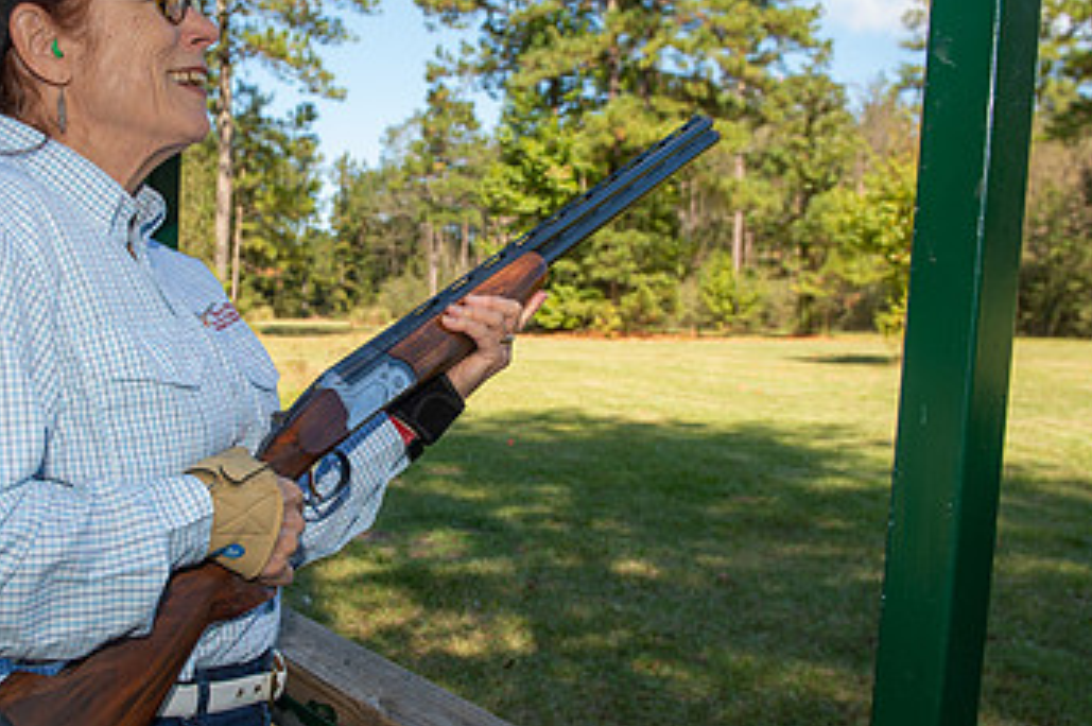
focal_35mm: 44
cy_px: 373
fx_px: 1333
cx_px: 357
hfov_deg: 43.9
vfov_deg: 30.5
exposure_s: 1/160
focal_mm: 26
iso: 125
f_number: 6.3
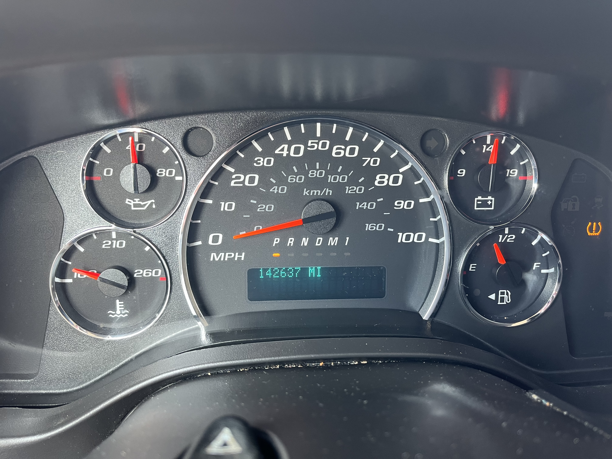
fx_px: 460
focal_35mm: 26
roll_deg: -2.7
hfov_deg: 67.3
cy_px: 230
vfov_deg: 53.1
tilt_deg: -27.3
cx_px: 306
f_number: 1.6
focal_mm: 5.1
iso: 160
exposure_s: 1/60
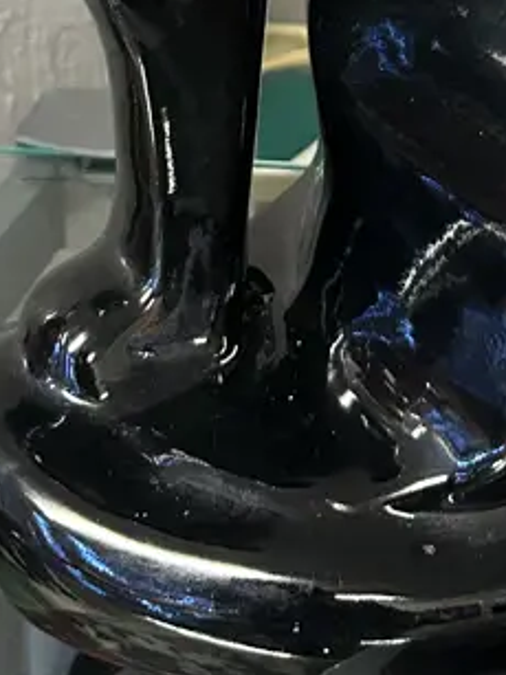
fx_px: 1560
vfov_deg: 21.3
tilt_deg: -11.6
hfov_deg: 18.3
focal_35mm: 80
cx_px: 352
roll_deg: -1.6
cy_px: -281
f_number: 1.78
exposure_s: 1/50
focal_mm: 6.86
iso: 500
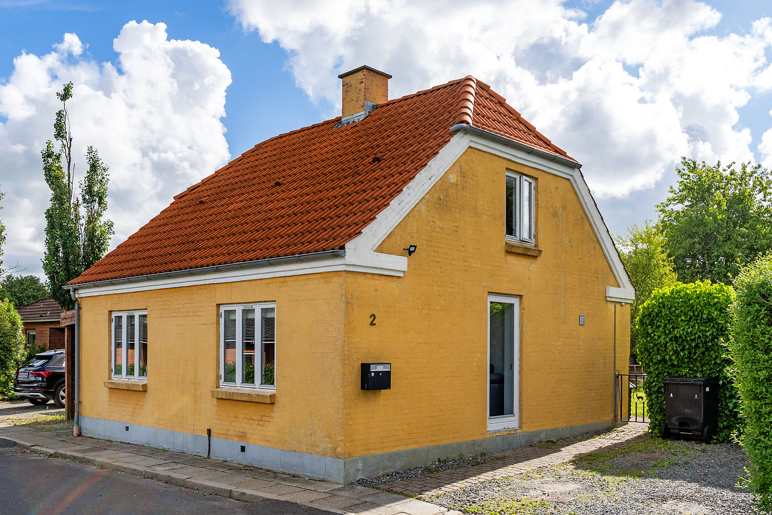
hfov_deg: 58.3
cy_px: 263
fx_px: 692
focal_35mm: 32
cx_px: 364
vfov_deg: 40.8
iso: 200
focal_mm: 19.5
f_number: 7.1
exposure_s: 1/640
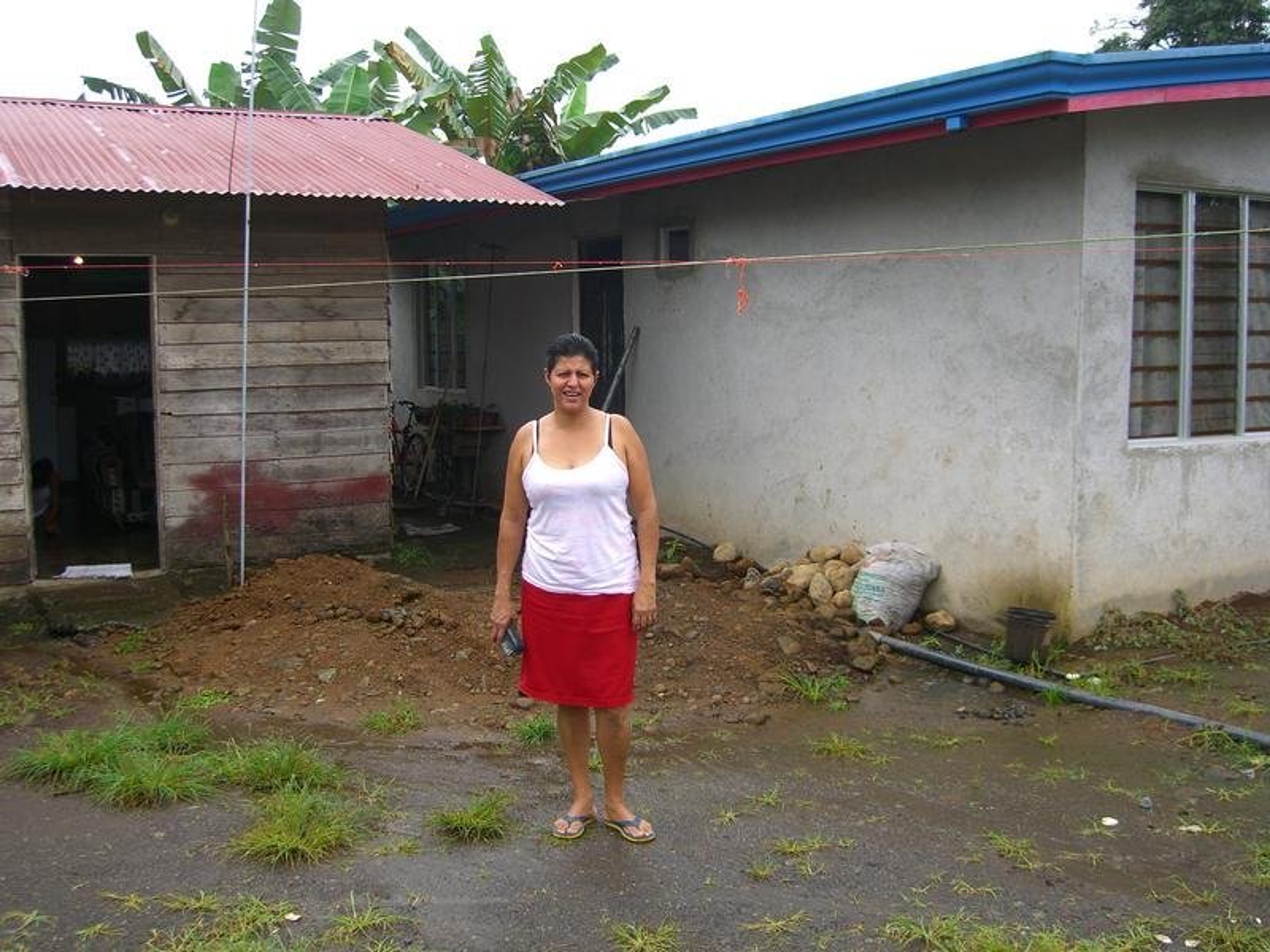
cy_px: 476
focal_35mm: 38
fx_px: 1394
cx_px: 635
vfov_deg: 37.7
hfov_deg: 49.0
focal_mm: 7.9
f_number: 2.8
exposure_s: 1/250
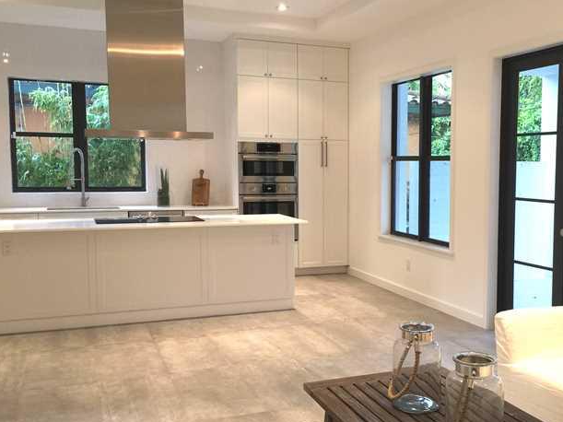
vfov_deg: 37.7
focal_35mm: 38
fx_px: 618
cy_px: 231
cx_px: 335
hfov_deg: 48.7
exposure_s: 1/15
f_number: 2.2
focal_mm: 4.15
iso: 40
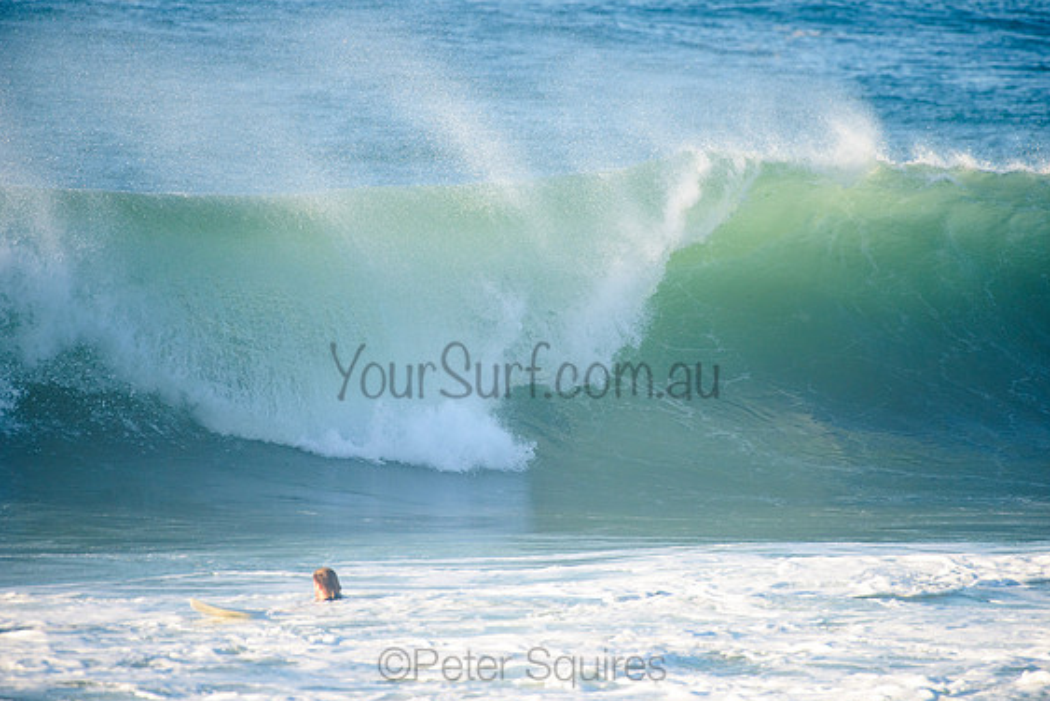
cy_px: 355
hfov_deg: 4.0
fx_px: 15028
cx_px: 522
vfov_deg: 2.7
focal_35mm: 515
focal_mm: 500
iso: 360
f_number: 5.6
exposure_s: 1/1600
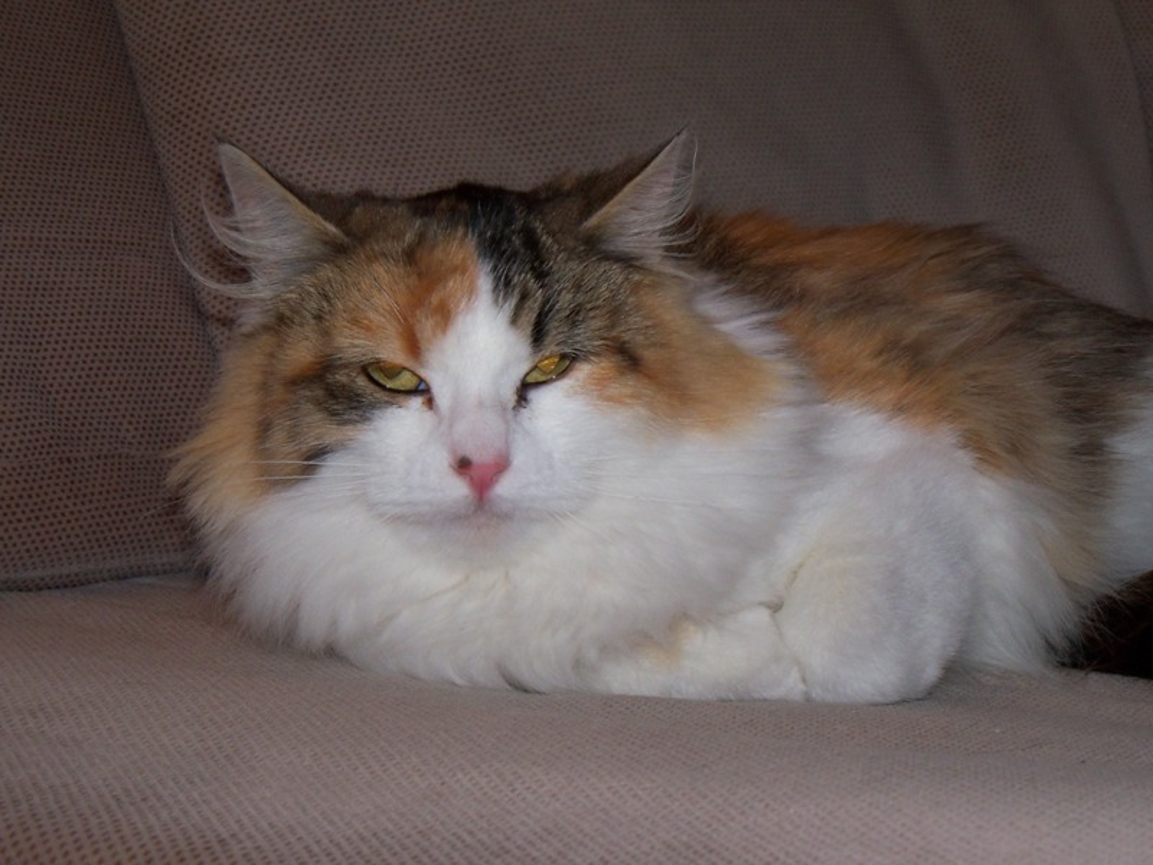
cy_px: 432
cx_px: 576
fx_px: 2332
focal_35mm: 70
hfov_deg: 27.8
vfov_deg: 21.0
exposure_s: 1/30
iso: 200
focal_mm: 12.3
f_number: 4.1
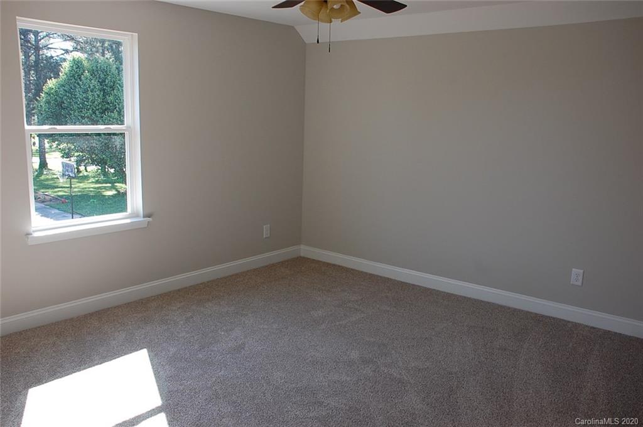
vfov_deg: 43.5
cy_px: 214
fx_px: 535
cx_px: 322
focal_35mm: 30
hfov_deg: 62.0
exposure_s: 1/100
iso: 400
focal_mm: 20
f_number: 5
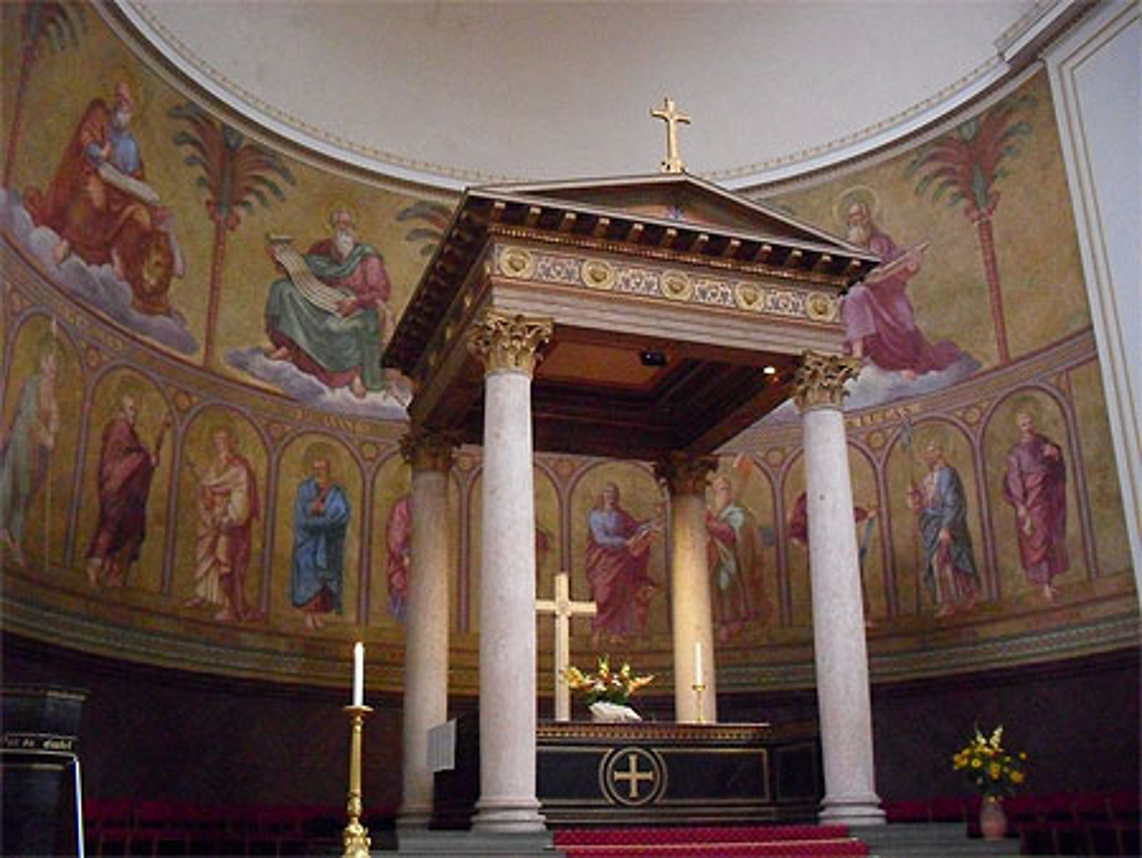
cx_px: 571
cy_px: 429
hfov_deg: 52.6
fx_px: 1155
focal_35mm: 35
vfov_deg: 40.7
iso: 800
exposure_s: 1/20
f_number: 3.2
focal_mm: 6.3
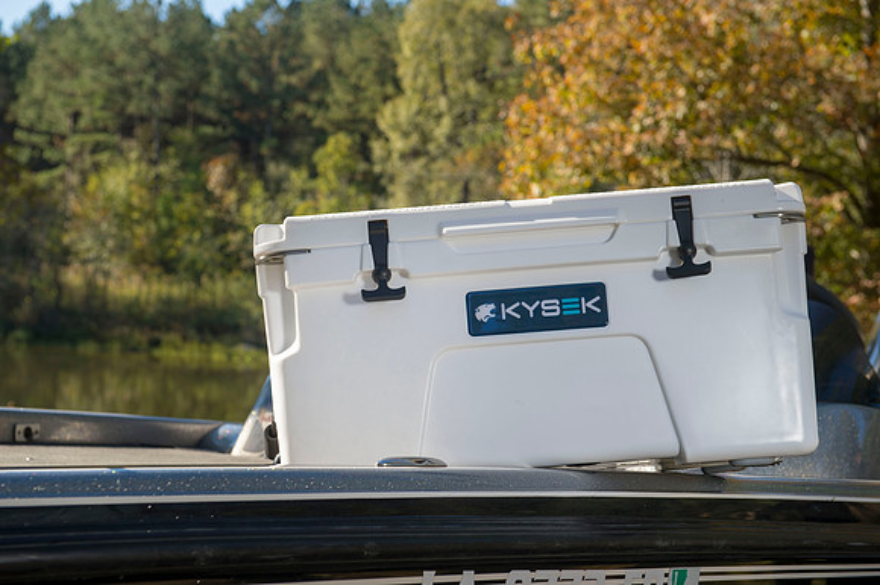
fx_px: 1612
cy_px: 292
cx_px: 440
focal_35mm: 66
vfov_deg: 20.6
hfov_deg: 30.5
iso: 100
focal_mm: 66
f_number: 7.1
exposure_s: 1/160
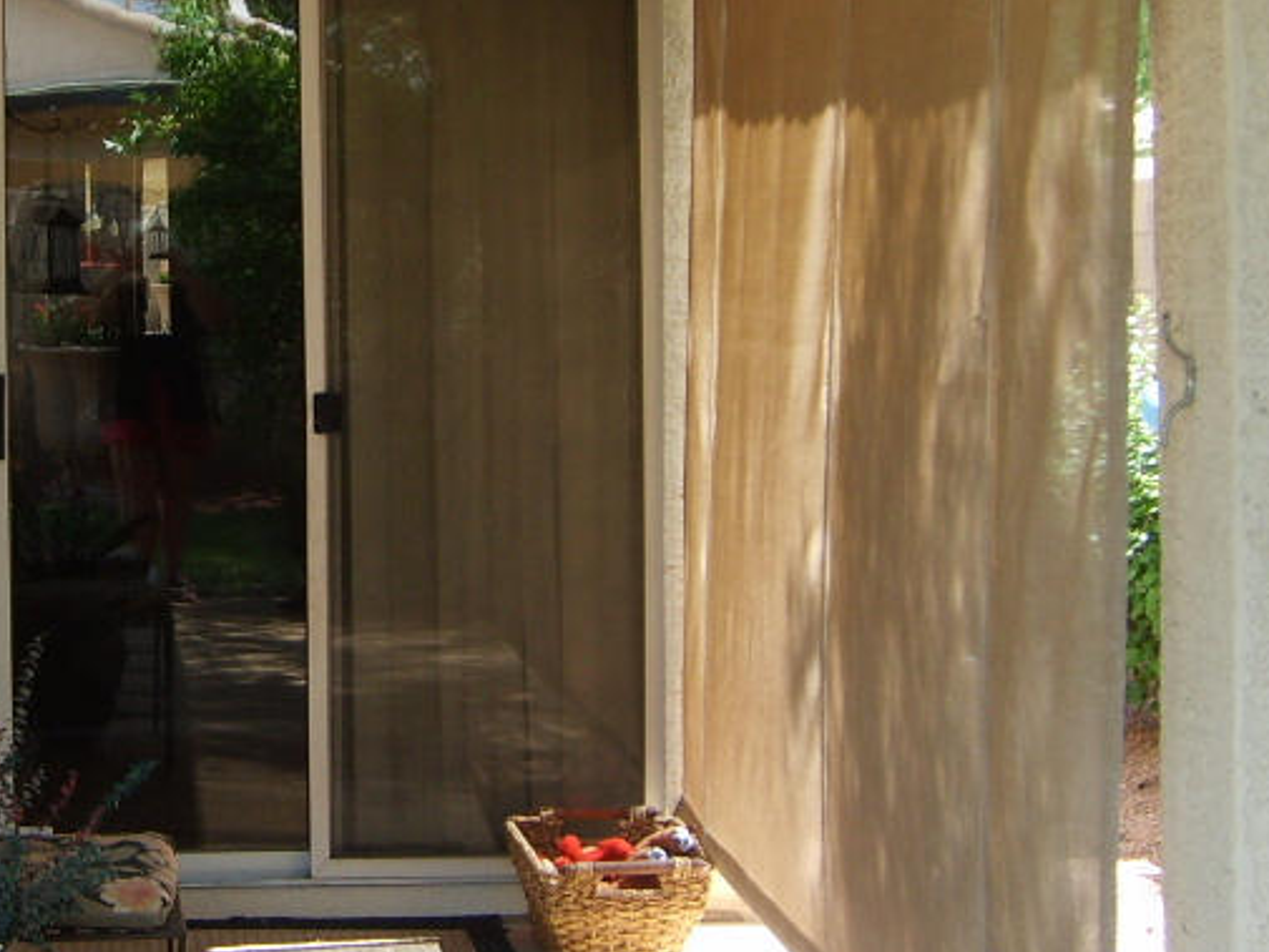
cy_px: 339
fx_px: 2603
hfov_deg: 26.6
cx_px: 161
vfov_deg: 20.7
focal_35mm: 71
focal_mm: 5.8
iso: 50
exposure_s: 1/125
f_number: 2.8
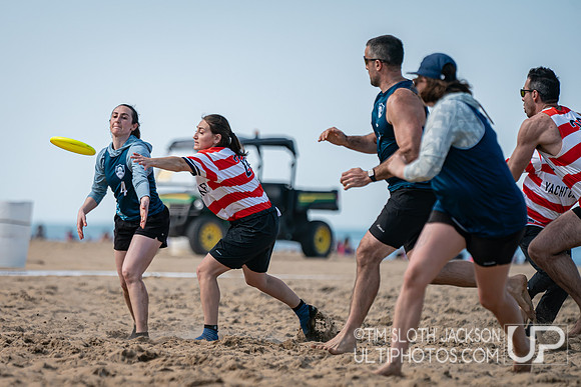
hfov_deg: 7.2
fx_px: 4636
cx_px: 170
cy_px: 217
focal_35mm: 287
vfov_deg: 4.8
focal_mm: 200
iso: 160
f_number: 2.8
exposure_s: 1/2000
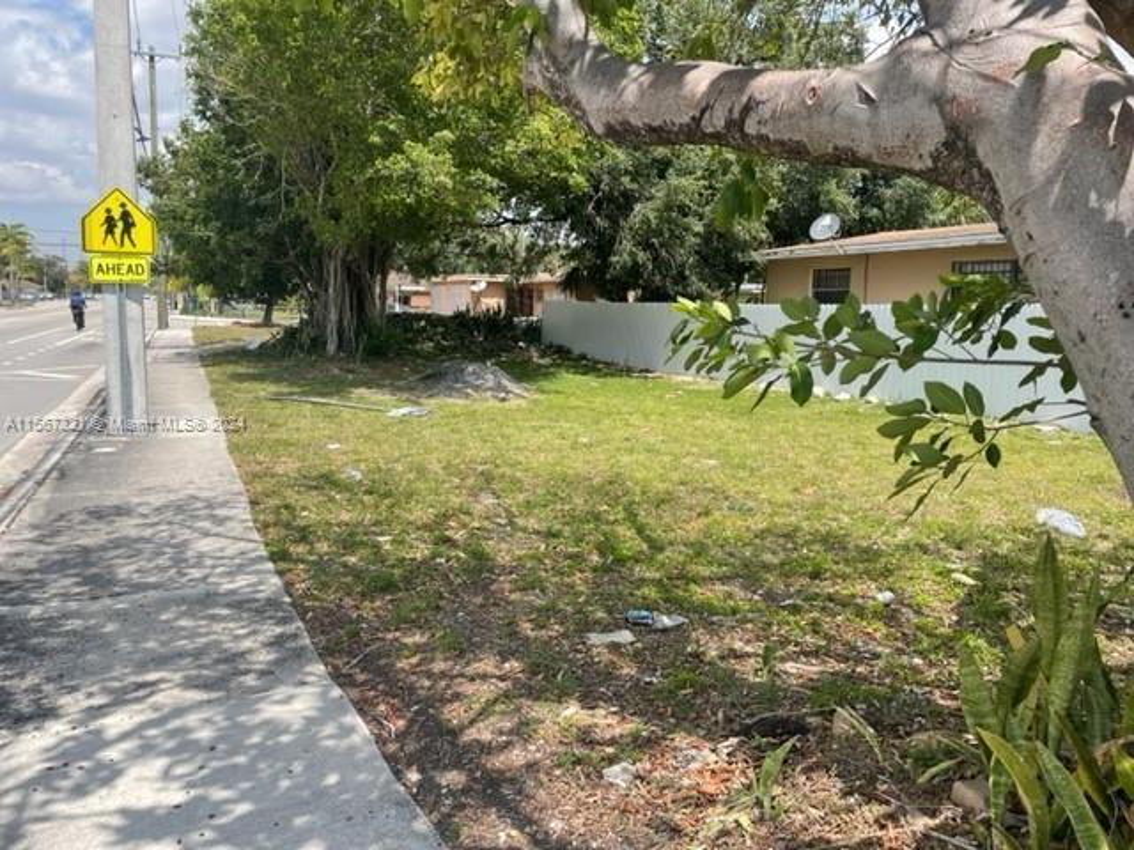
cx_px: 567
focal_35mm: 26
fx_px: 852
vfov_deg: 53.1
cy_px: 425
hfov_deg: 67.3
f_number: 1.6
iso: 32
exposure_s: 1/2398
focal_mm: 4.2
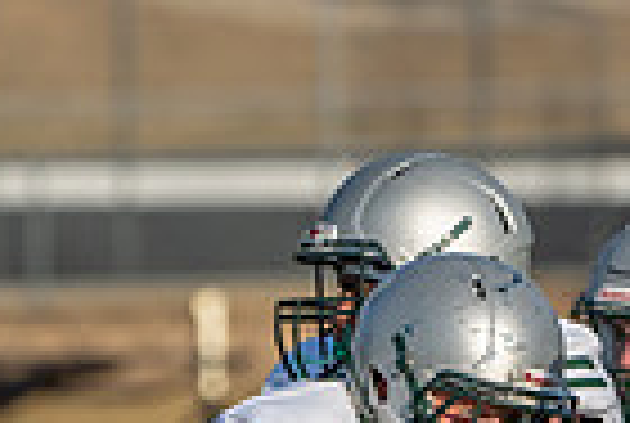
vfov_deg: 1.2
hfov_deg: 1.7
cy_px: 799
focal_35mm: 1179
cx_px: 162
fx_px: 20676
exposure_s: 1/1250
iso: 200
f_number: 5.6
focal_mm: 285
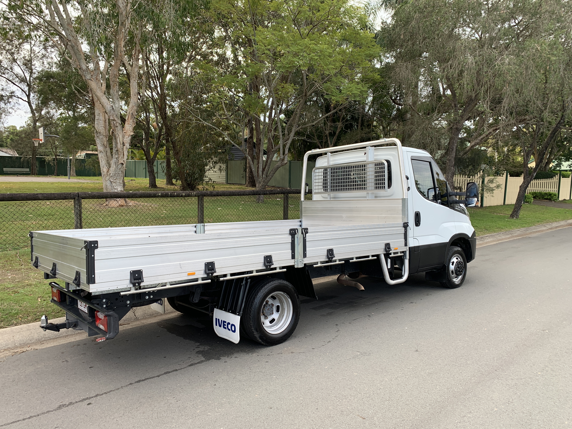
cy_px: 214
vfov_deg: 53.1
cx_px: 286
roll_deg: -1.3
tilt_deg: -6.7
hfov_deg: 67.3
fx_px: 430
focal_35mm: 26
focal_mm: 4.25
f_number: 1.8
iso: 25
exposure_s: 1/191
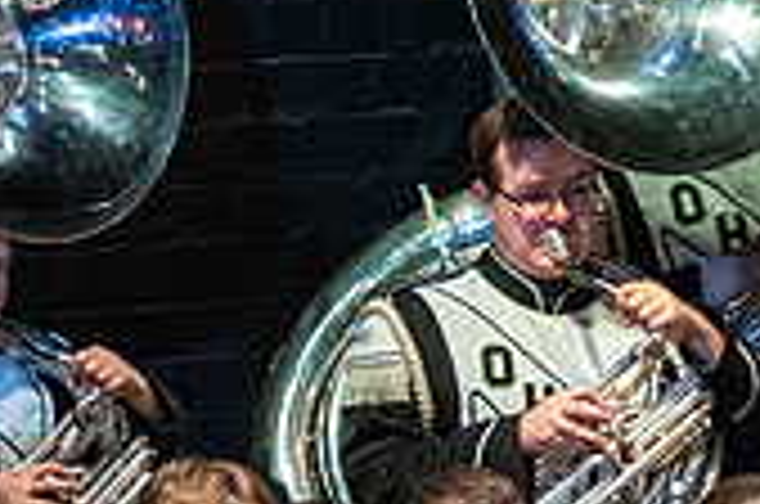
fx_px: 21724
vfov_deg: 1.3
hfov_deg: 2.0
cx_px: -504
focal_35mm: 1031
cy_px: 657
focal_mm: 300
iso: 5000
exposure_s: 1/400
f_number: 5.6
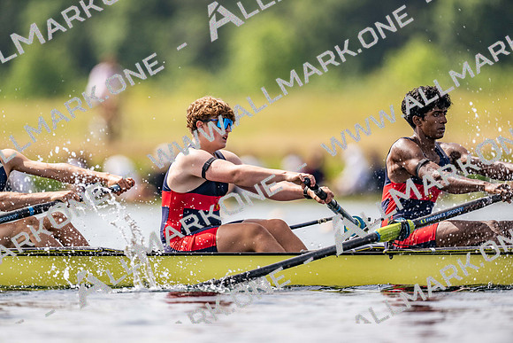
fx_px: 8552
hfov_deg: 3.4
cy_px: 172
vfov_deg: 2.3
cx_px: 256
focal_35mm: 600
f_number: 4
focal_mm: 600
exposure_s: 1/2500
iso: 220
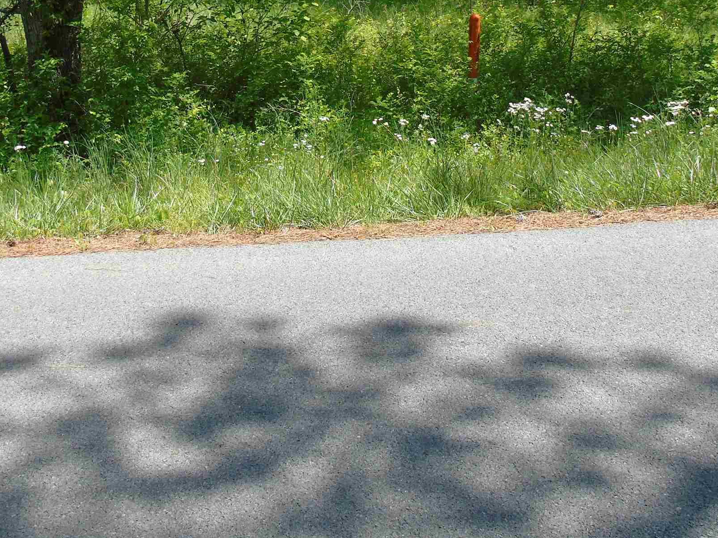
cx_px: 344
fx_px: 996
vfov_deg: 29.3
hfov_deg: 39.6
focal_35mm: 48
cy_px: 76
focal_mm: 4.4
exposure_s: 1/400
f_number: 3.4
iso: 80
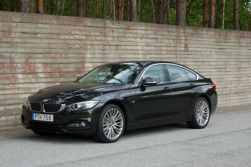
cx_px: 126
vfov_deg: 18.1
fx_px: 522
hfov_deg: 27.0
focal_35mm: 75
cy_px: 84
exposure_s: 1/125
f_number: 8
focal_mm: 50
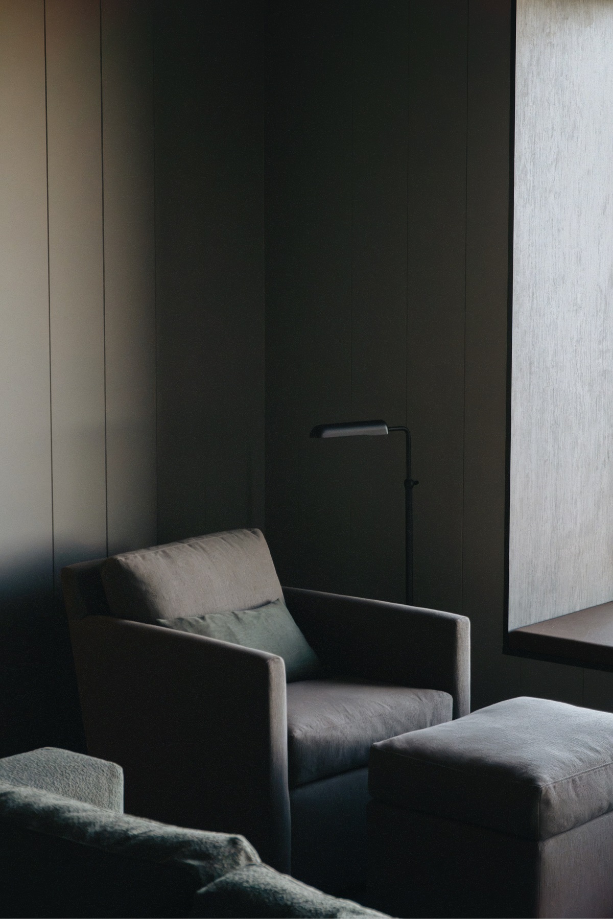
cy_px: 460
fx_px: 1800
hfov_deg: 19.3
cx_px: 306
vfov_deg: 28.6
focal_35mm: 70
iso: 640
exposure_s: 1/125
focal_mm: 47
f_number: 9
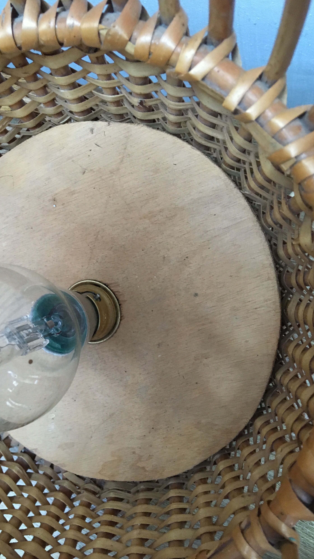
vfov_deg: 61.0
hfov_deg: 36.3
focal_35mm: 32
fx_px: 474
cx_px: 104
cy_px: 279
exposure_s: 1/25
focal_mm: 4.15
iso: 200
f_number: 2.2
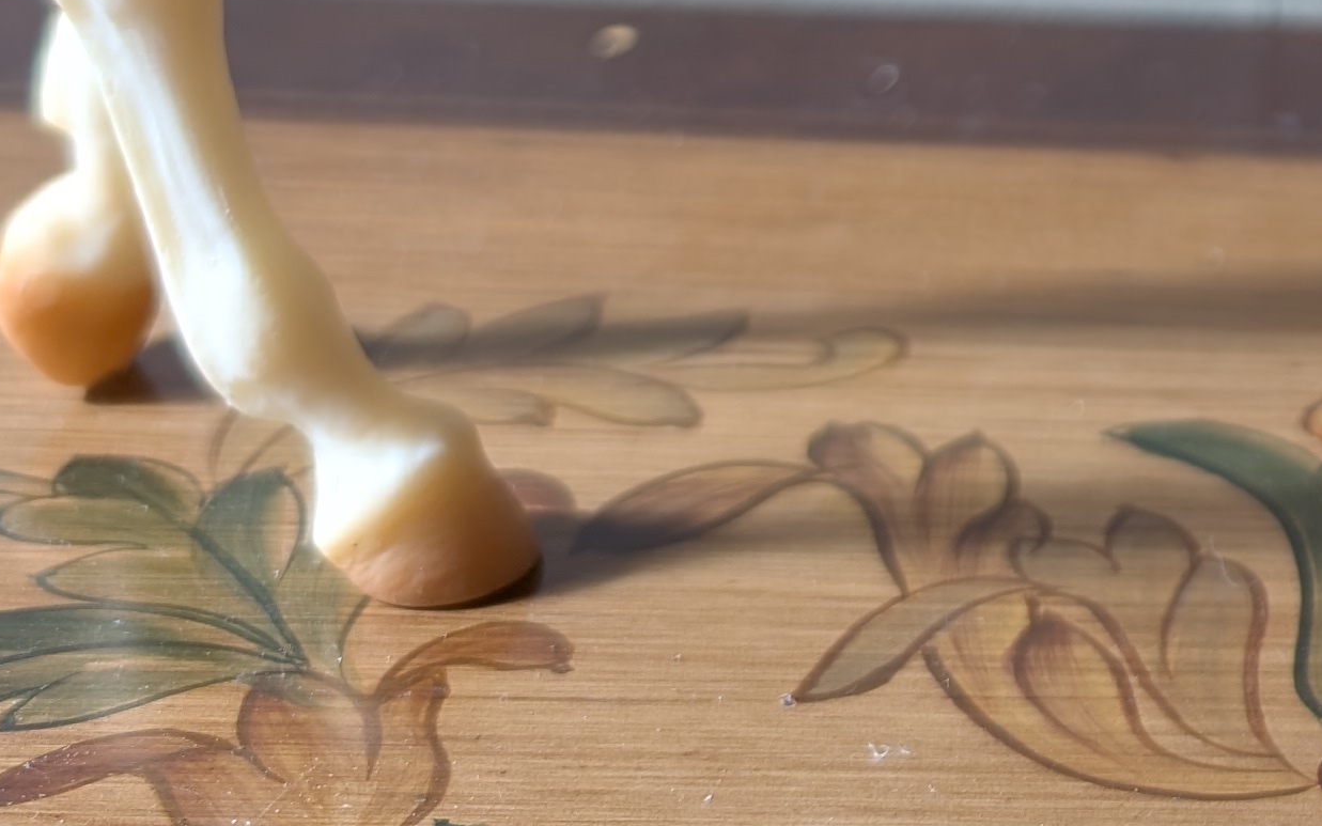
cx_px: 1599
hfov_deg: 22.6
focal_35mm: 84
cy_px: -696
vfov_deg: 13.7
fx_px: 3026
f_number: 1.68
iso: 21
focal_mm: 6.9
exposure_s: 1/52.6
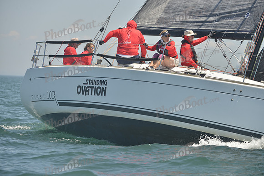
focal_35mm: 240
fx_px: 1760
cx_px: 132
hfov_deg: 8.6
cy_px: 88
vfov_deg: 5.7
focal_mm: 240
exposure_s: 1/1000
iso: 280
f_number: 6.3
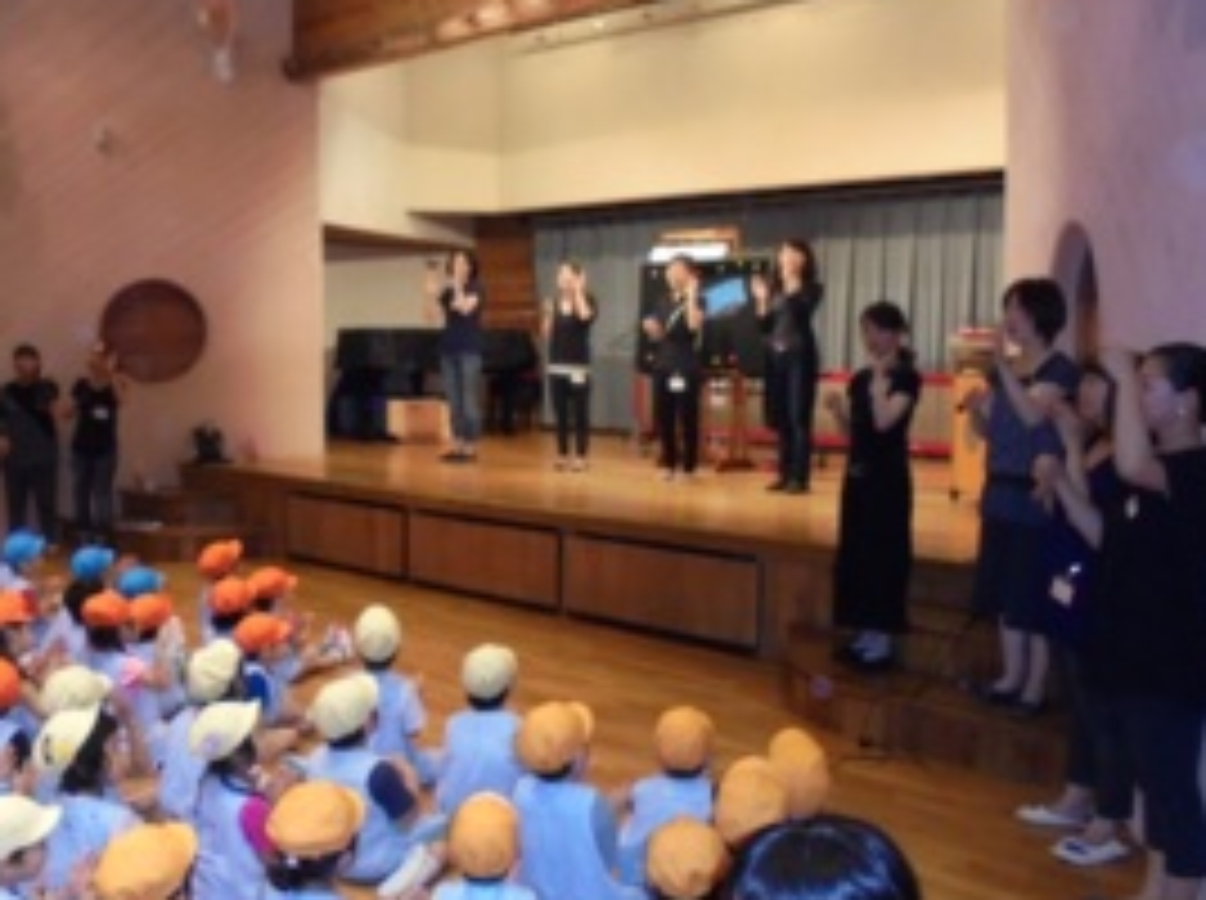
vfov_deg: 41.6
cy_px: 396
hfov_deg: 53.5
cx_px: 464
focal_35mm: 34
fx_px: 1182
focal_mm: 4.6
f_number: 3.5
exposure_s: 1/30
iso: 400
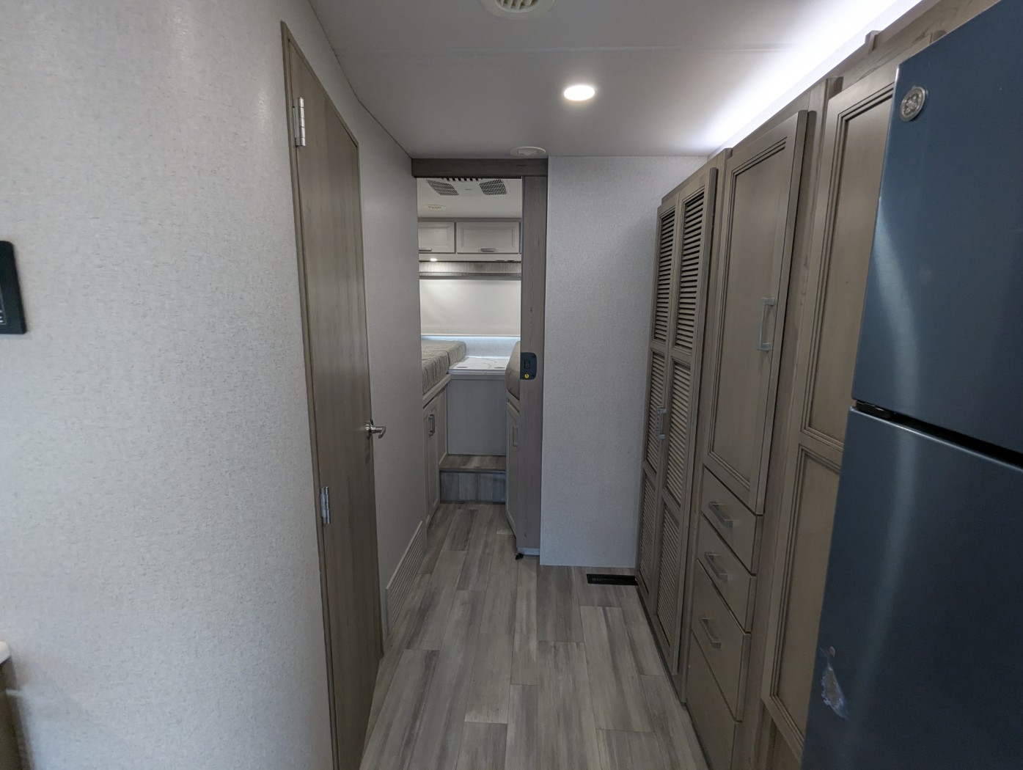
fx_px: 473
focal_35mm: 16
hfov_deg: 94.4
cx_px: 512
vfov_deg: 78.2
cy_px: 385
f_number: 2.2
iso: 89
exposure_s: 1/27.6
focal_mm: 2.35
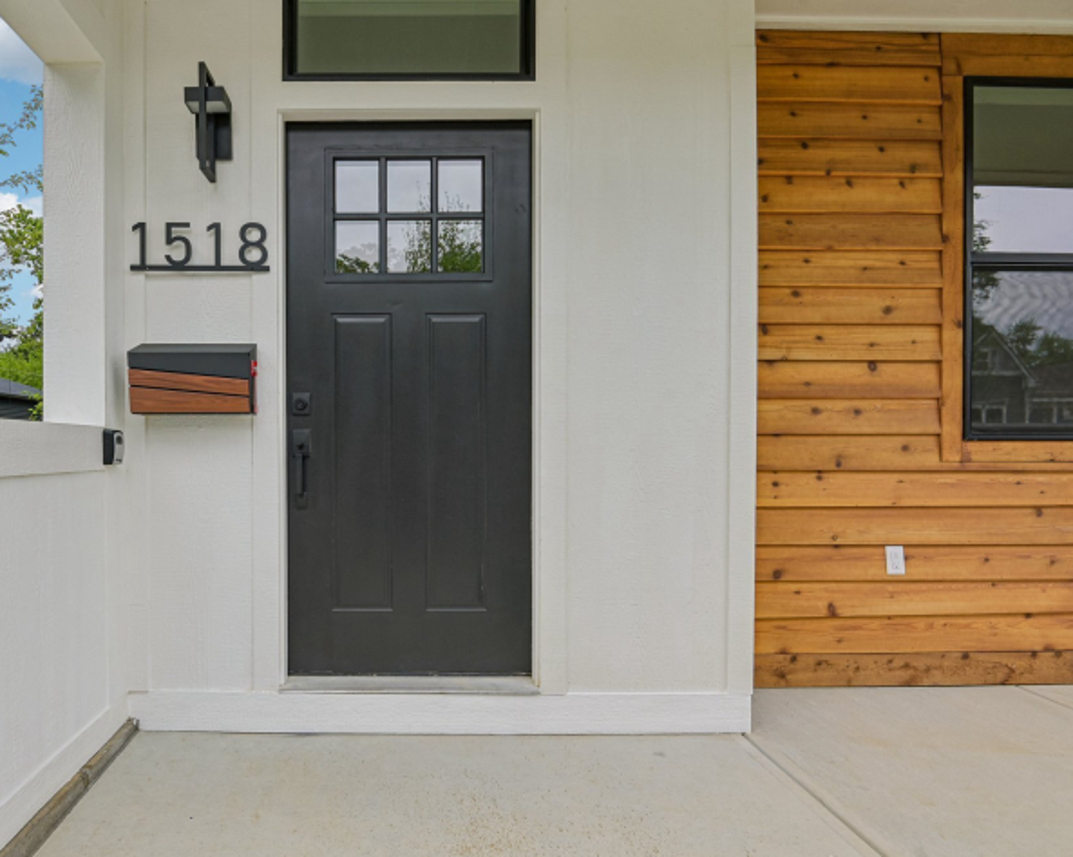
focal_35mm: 19
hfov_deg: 81.9
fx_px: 603
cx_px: 409
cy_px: 441
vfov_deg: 70.8
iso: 100
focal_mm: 16
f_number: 8
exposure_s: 1/160
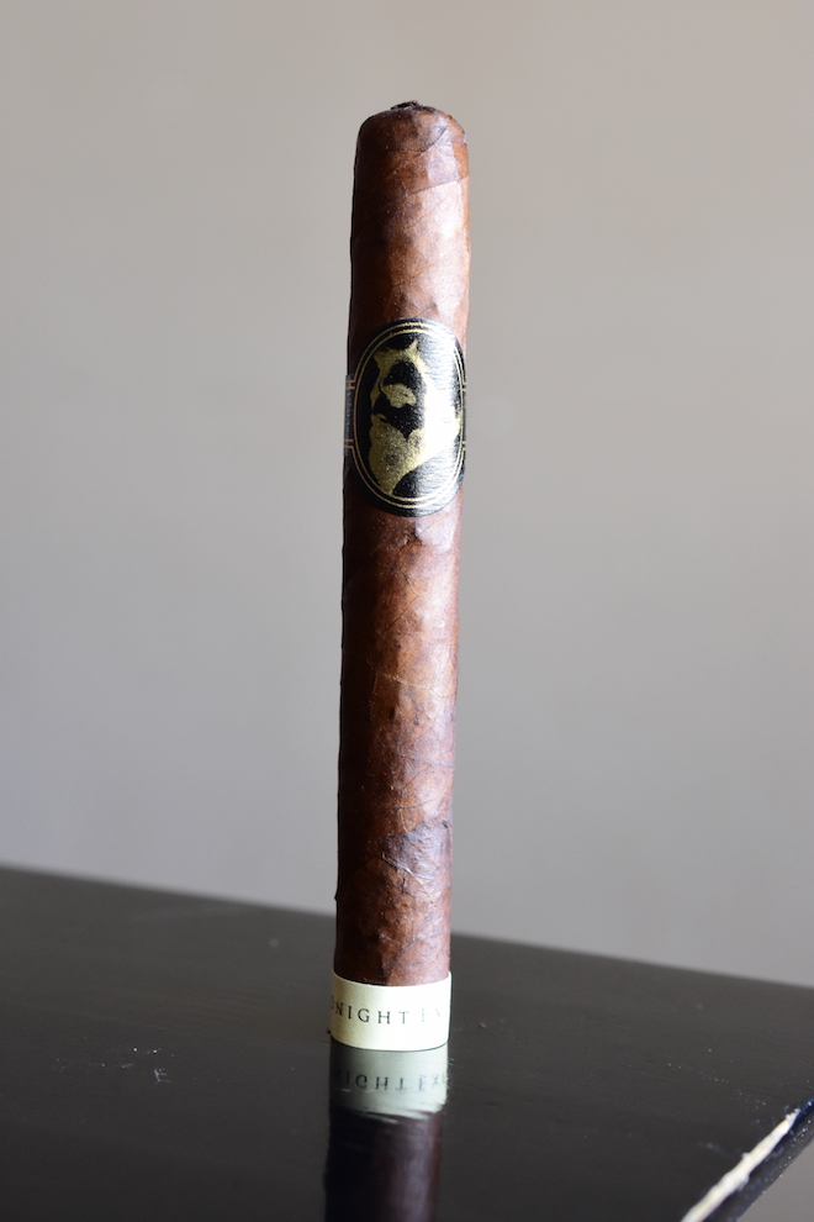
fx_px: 2035
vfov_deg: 33.4
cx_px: 407
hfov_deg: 22.6
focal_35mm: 60
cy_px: 611
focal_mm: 40
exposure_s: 1/20
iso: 1000
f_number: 5.6
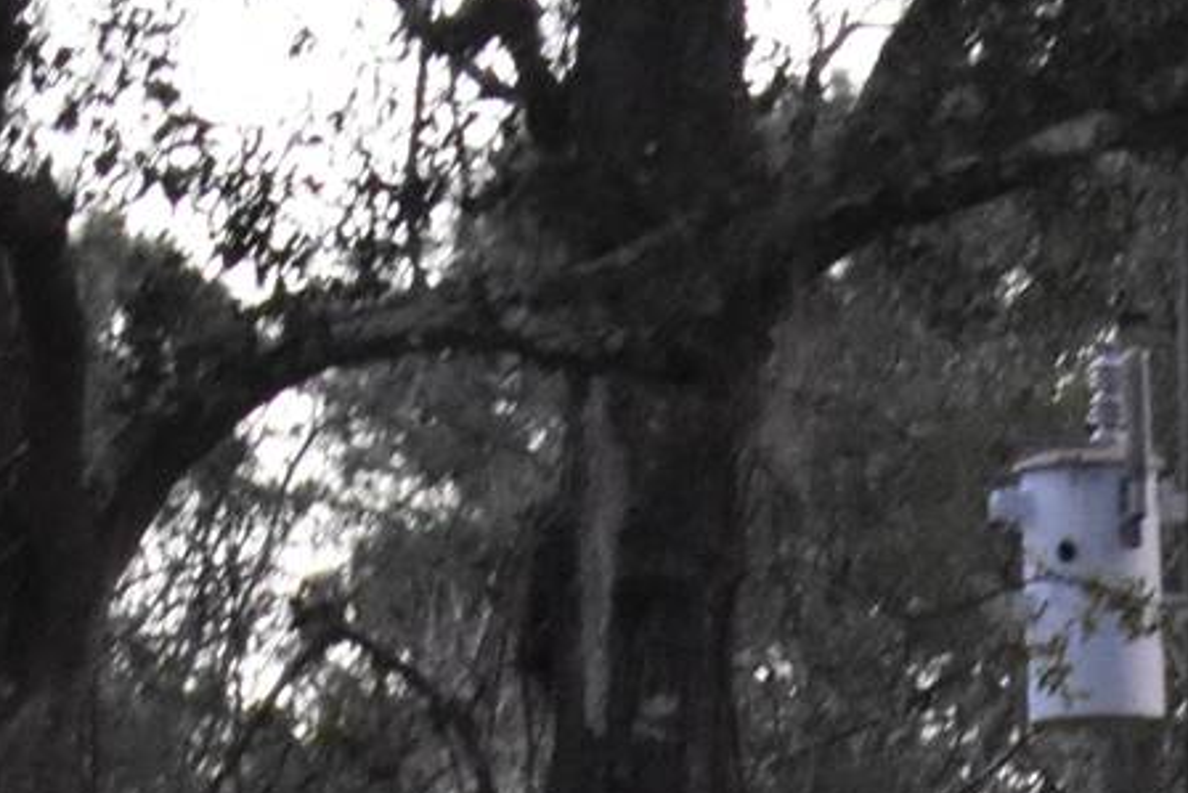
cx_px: 1684
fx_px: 18664
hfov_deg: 3.6
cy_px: 2528
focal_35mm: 565
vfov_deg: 2.4
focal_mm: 55
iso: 2500
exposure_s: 1/30
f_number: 5.6
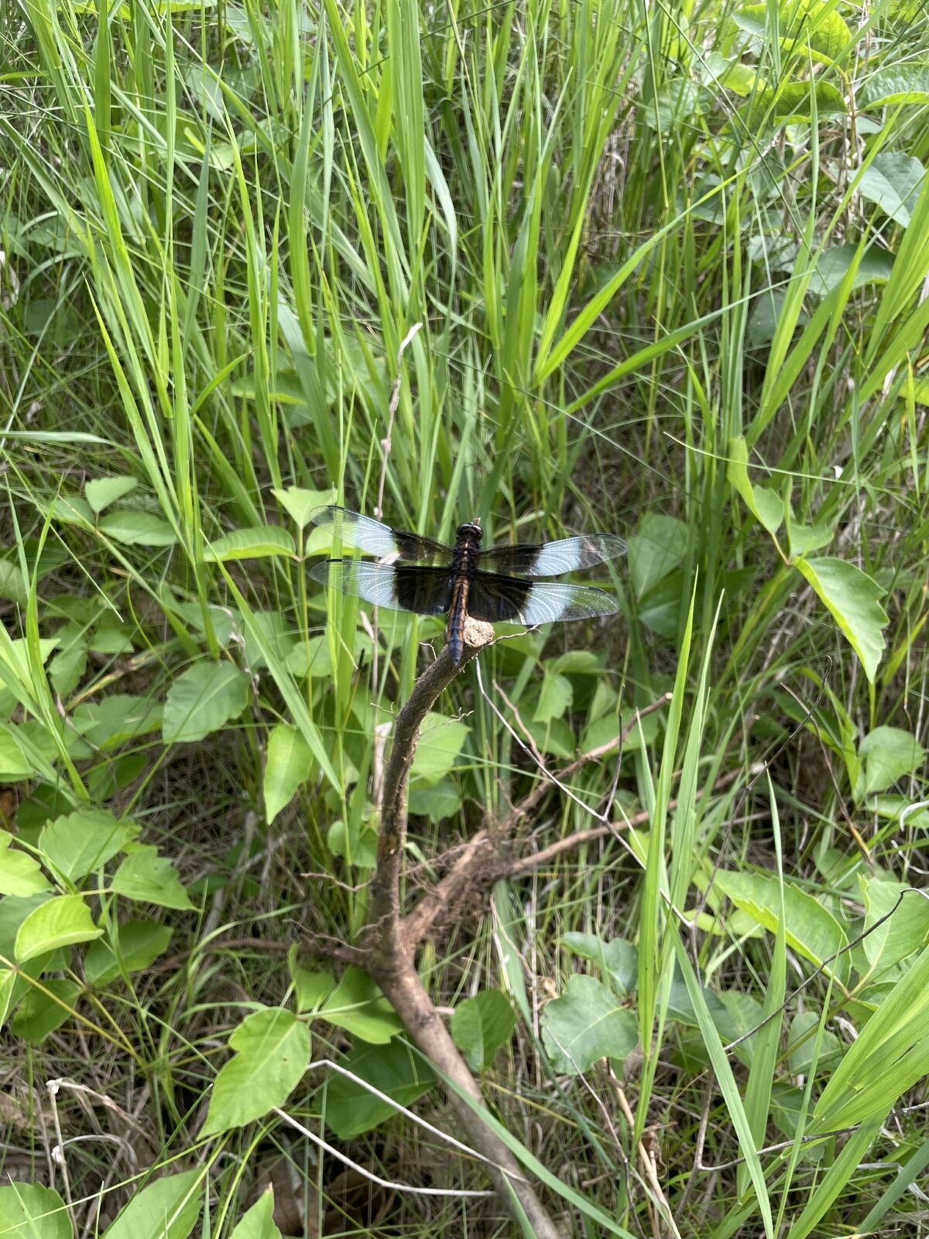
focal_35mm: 26
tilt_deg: -60.7
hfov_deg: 53.1
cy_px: 620
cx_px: 464
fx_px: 930
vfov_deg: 67.3
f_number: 1.6
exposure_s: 1/227
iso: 32
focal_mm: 4.2
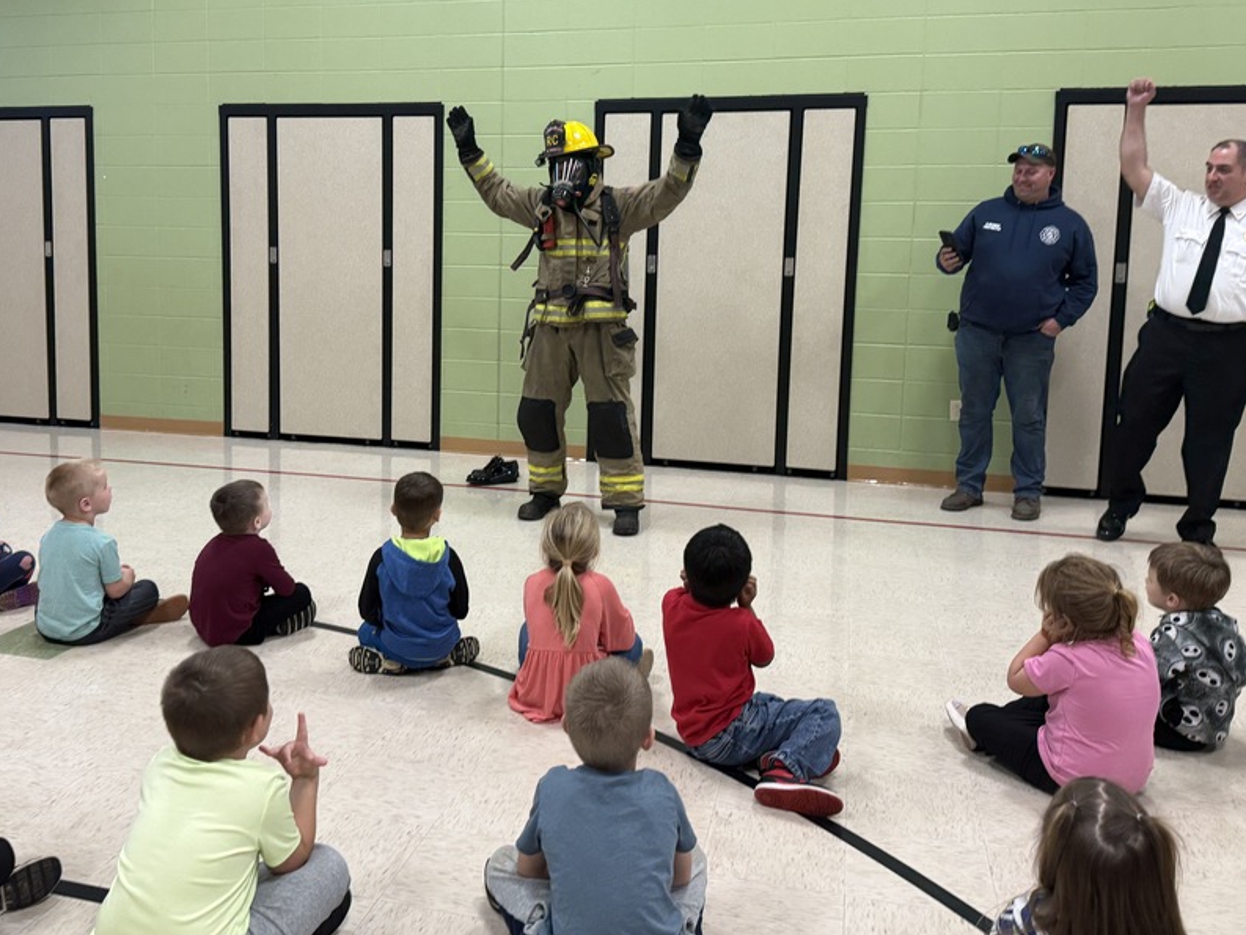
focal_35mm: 31
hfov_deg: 58.2
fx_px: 1116
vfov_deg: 45.1
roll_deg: -0.8
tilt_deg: -5.7
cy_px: 358
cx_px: 548
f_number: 1.78
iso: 200
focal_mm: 6.76
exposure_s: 1/120
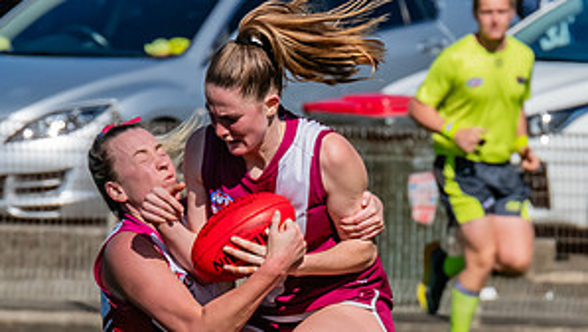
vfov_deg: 0.9
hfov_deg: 1.7
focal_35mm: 1287
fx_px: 20077
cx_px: 275
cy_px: 205
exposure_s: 1/1250
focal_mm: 420
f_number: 13
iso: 800
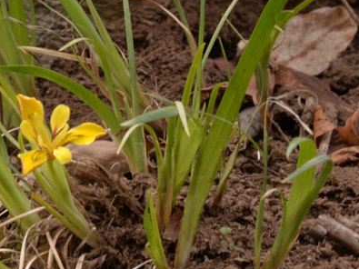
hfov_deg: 3.9
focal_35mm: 499
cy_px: -182
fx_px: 5174
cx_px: -249
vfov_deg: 3.0
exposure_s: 1/60
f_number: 8
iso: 125
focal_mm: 100
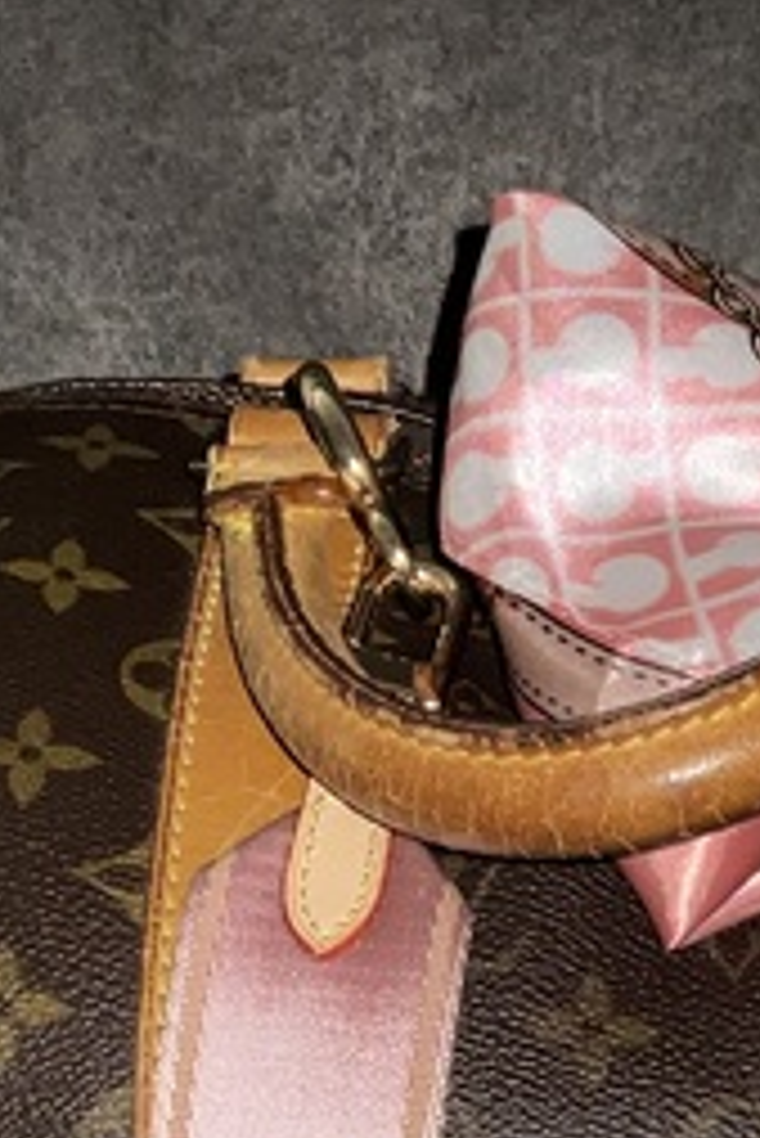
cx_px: 796
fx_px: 3763
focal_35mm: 119
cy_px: 1381
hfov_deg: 11.4
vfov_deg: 16.5
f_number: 1.8
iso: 25
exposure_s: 1/30
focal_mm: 3
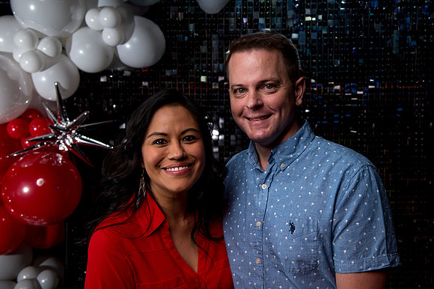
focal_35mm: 45
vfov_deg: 29.8
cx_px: 244
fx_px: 543
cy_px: 126
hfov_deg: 43.5
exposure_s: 1/200
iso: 1000
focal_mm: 40
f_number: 5.6
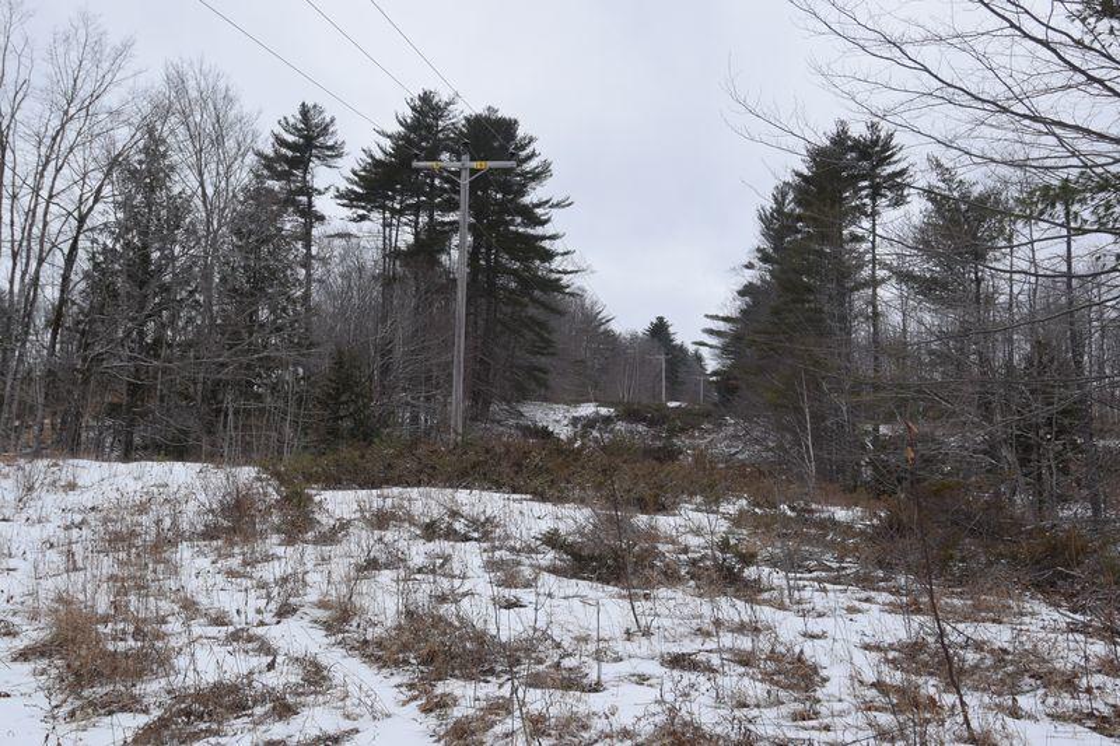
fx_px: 1120
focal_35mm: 36
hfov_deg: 53.1
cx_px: 560
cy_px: 373
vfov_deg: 36.9
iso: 250
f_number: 8
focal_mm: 24
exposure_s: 1/250
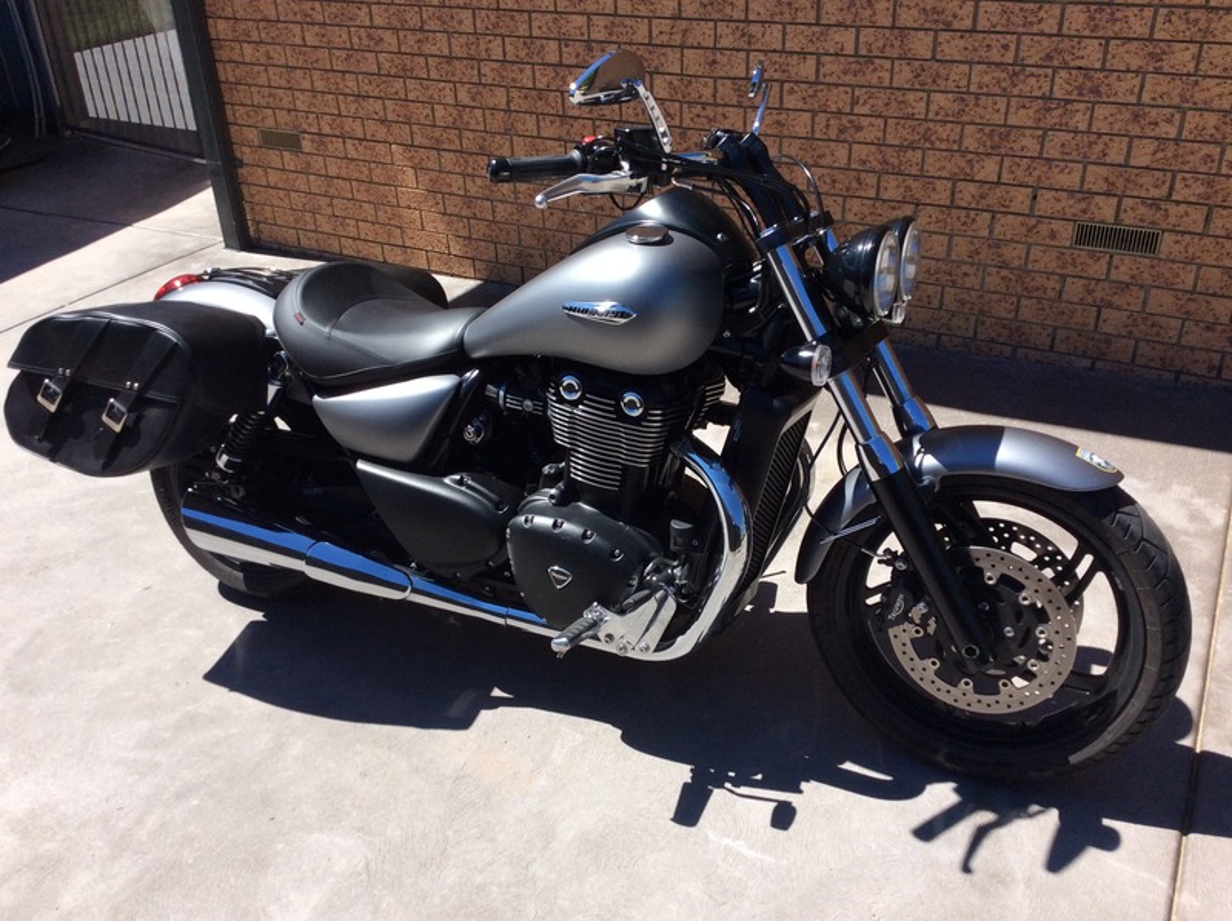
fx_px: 1138
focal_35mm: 32
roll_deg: +2.1
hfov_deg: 56.9
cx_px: 616
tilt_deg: -30.3
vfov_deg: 44.1
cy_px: 460
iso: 32
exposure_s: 1/1079
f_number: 2.4
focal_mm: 3.3
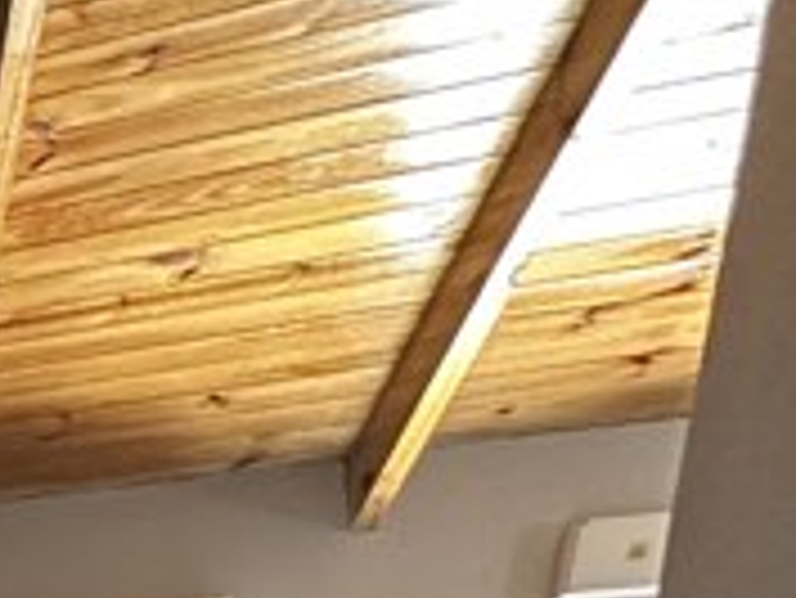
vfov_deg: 15.1
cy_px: 1320
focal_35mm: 71
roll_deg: +0.7
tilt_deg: -9.9
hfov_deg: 15.4
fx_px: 1634
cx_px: -1093
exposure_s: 1/64
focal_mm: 2.22
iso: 320
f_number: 2.2
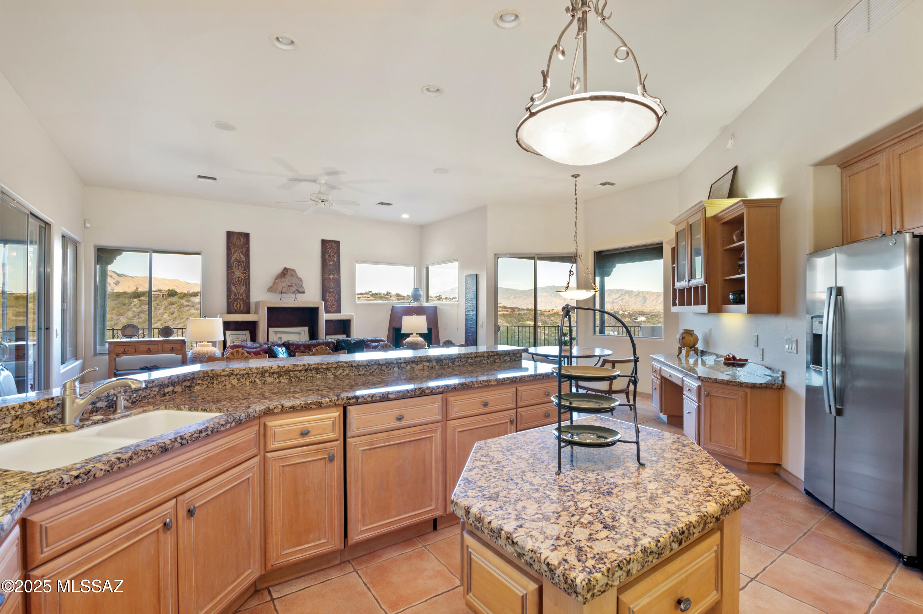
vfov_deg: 73.7
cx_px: 462
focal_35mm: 16
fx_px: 410
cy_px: 307
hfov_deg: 96.8
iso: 800
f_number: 13
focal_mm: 16
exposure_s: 1/3
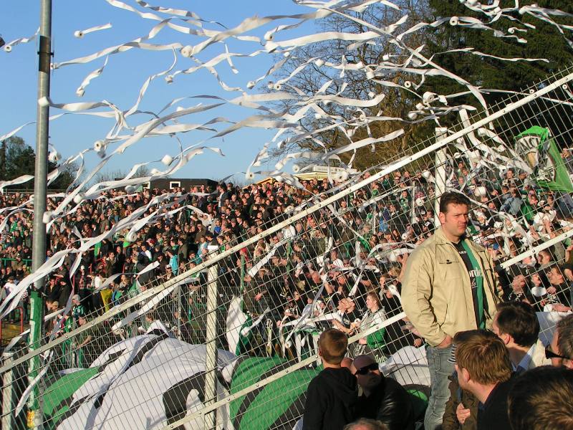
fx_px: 778
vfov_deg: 30.9
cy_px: 215
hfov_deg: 40.4
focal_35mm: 47
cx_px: 286
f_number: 5.6
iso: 50
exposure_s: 1/320
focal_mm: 7.3
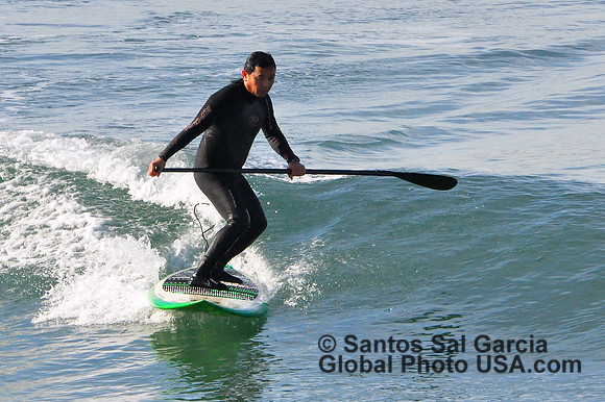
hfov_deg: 2.5
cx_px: 302
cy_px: 201
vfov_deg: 1.7
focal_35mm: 825
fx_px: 13856
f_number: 13
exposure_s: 1/800
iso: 1250
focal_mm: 550
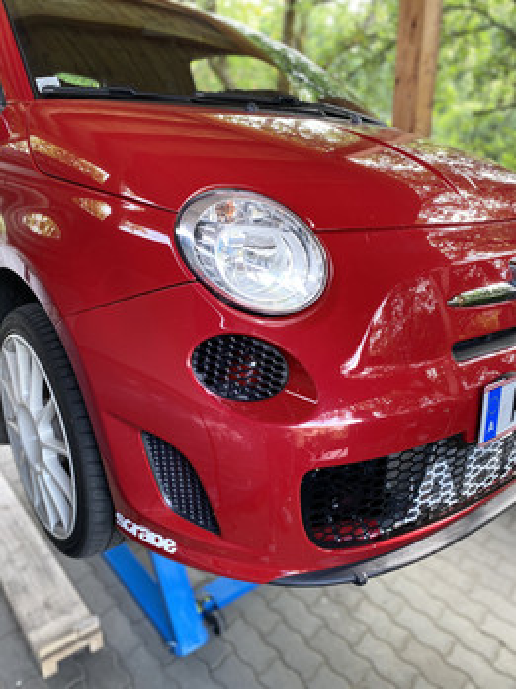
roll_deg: +0.3
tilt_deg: -17.5
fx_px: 517
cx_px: 258
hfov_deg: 53.1
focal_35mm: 26
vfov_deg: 67.3
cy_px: 344
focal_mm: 4.25
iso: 125
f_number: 1.8
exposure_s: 1/88
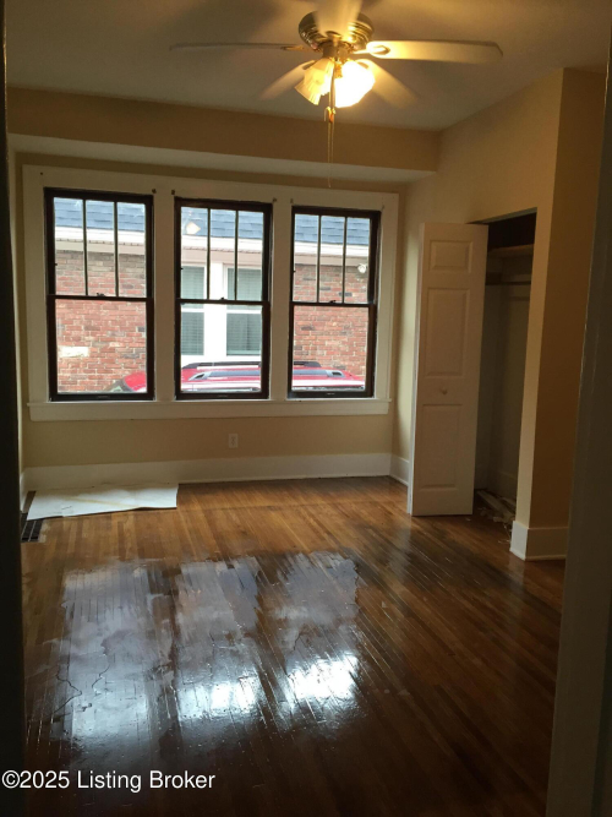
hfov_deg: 48.2
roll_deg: -2.0
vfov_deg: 61.7
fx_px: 684
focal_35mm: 29
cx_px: 306
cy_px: 408
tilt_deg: -7.0
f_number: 2.2
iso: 40
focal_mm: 4.15
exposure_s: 1/30
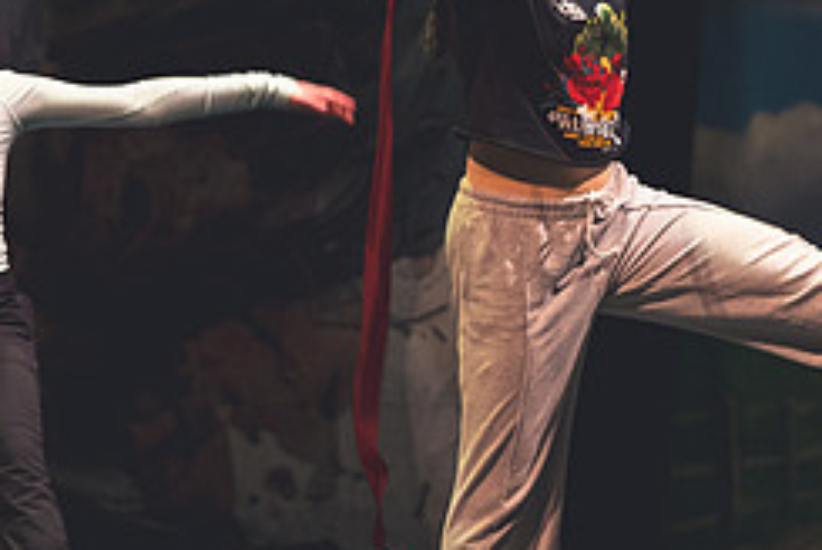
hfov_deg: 8.5
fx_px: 5509
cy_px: 223
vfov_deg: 5.7
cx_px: 346
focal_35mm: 241
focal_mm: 102
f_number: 2.8
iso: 2800
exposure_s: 1/250
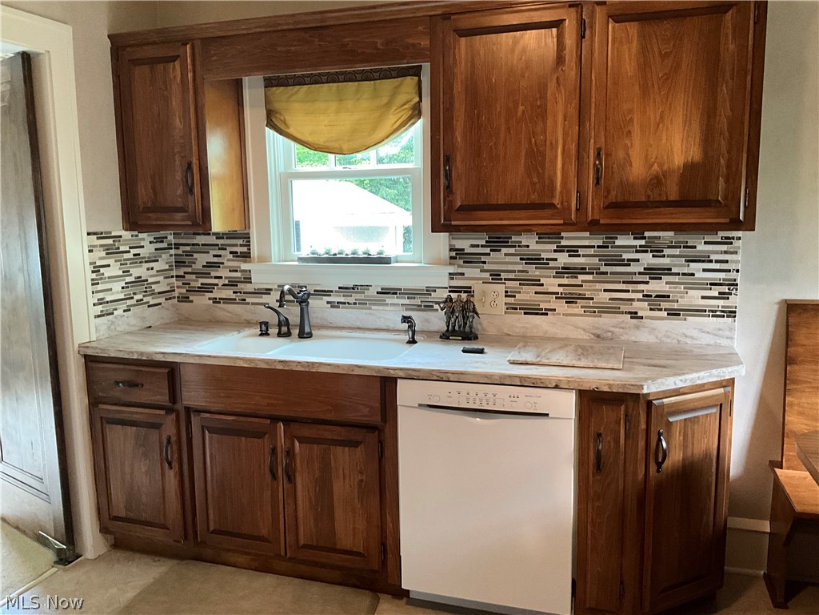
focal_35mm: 29
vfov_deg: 48.2
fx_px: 686
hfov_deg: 61.7
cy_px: 308
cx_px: 410
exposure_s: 1/40
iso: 250
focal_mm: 3
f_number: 1.8
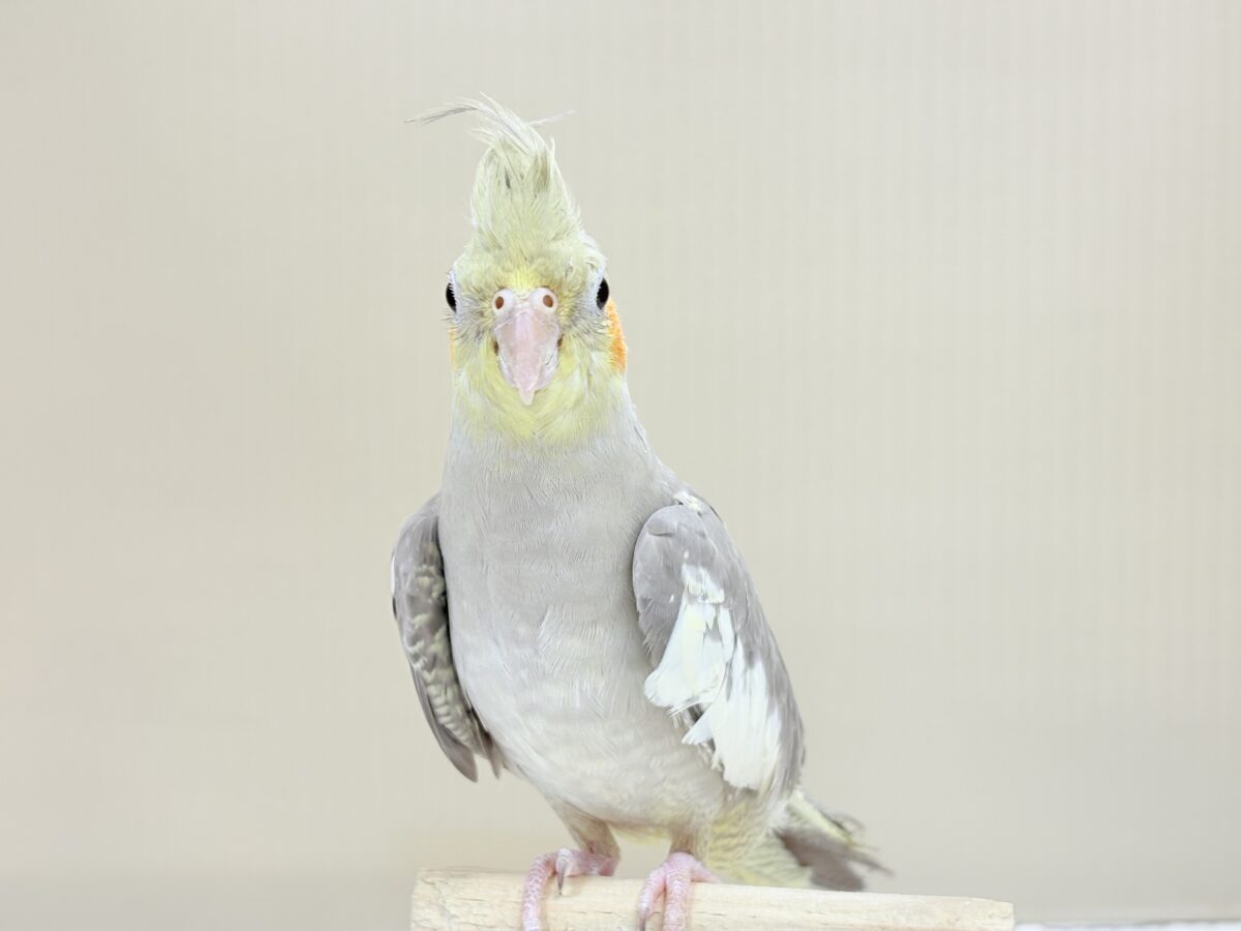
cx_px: 620
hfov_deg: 36.8
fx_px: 1864
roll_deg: +2.6
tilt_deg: -1.4
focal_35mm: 52
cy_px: 466
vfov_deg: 28.0
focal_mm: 5.96
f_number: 1.6
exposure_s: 1/89
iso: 50
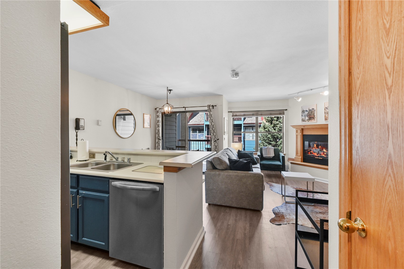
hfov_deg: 104.3
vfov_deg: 81.2
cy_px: 134
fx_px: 157
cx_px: 202
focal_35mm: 14
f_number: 8
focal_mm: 14
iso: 400
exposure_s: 1/5
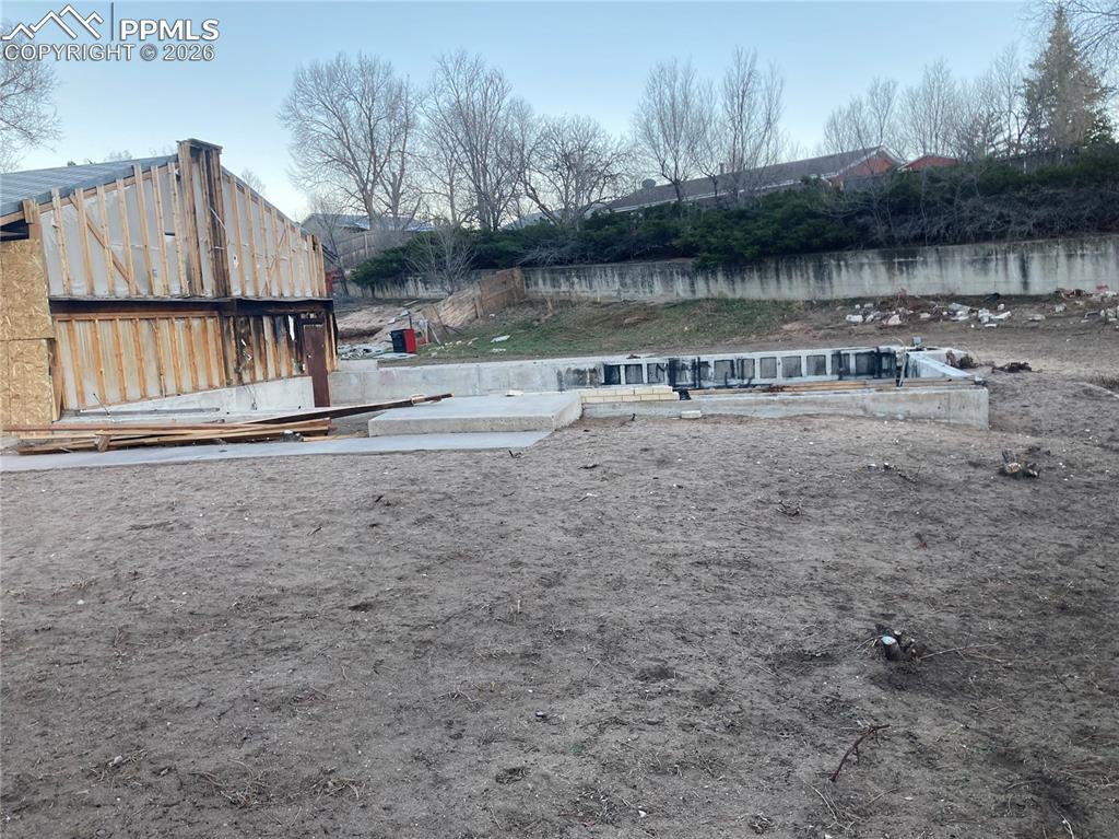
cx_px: 560
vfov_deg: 49.7
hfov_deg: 63.5
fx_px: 905
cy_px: 420
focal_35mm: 28
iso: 40
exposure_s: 1/121
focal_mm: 3.99
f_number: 1.8
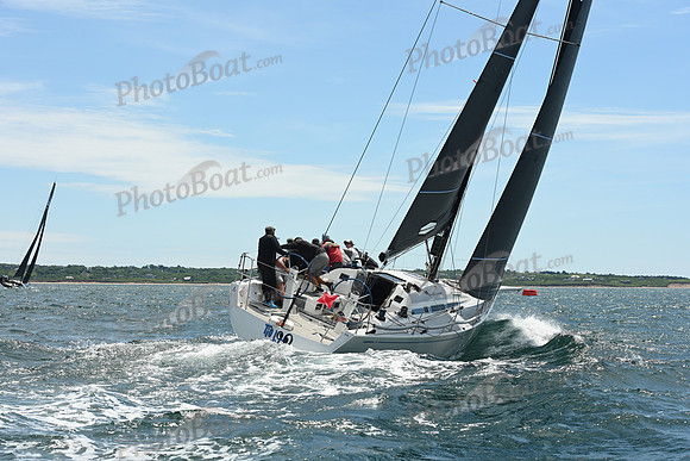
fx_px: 1342
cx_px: 345
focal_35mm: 70
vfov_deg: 19.5
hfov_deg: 28.8
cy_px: 230
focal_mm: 70
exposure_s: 1/1000
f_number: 9
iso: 320
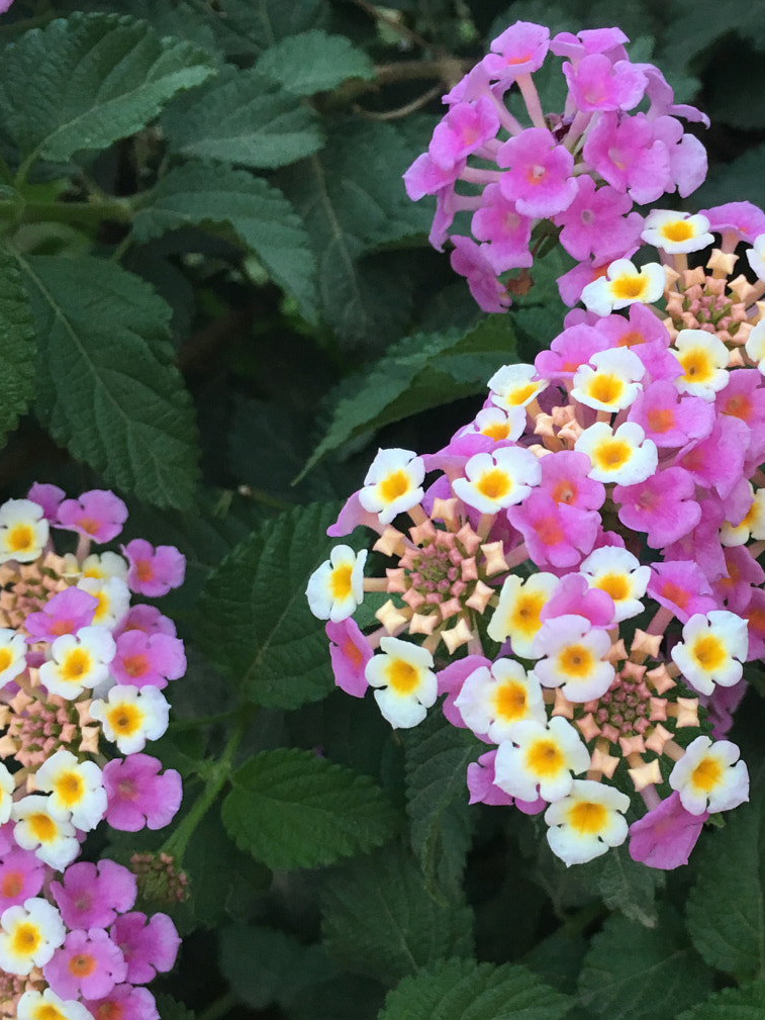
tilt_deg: -48.9
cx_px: 551
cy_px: 628
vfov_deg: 41.0
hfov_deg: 31.1
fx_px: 1355
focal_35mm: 46
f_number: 2.2
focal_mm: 4.15
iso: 32
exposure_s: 1/30
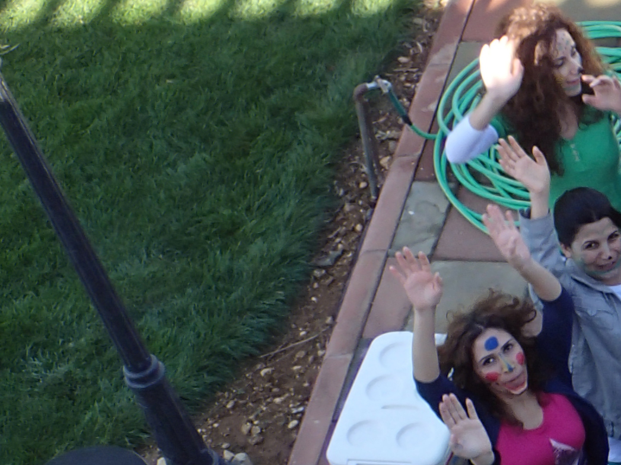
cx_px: 1133
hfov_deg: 12.5
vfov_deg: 10.3
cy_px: 413
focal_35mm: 144
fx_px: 2583
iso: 100
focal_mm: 6.86
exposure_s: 1/125
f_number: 3.5
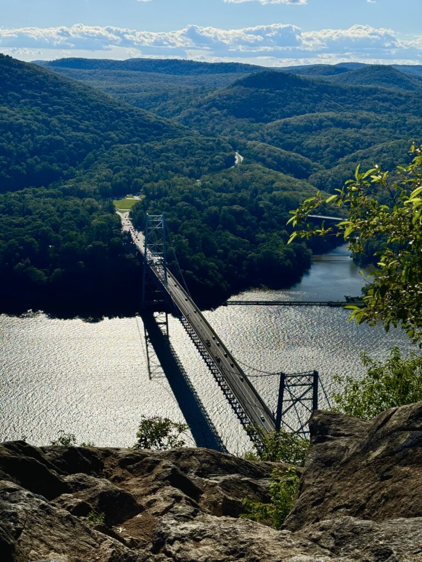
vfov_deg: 39.7
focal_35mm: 48
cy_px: 281
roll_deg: -1.3
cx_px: 211
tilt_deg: -14.3
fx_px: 780
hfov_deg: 30.3
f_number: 1.78
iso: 64
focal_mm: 6.76
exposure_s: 1/10526
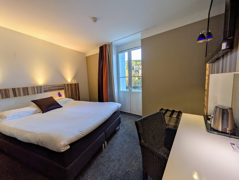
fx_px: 97
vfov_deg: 85.7
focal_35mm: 14
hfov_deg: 102.0
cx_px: 120
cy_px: 90
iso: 56
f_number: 2.2
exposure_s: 1/100
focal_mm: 1.83
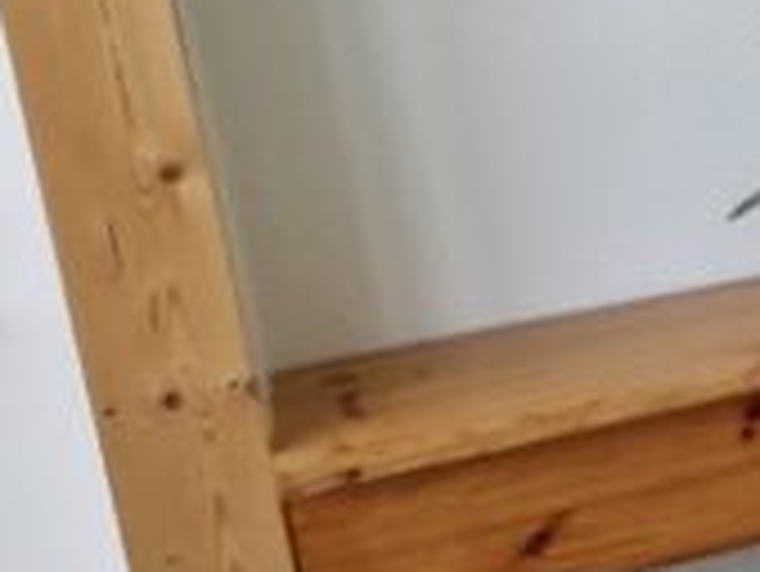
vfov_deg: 10.6
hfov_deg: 10.5
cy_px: 9
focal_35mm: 139
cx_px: 2217
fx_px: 3054
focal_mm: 6.4
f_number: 1.8
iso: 50
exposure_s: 1/226
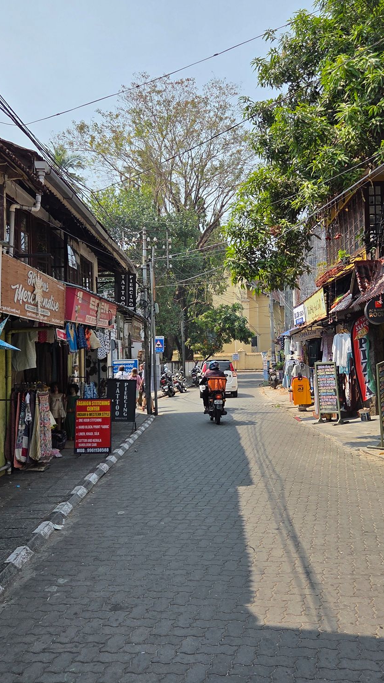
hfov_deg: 34.5
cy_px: 336
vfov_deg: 58.0
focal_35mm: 34
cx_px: 239
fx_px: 616
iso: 80
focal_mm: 5.4
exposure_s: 1/4460
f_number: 1.8
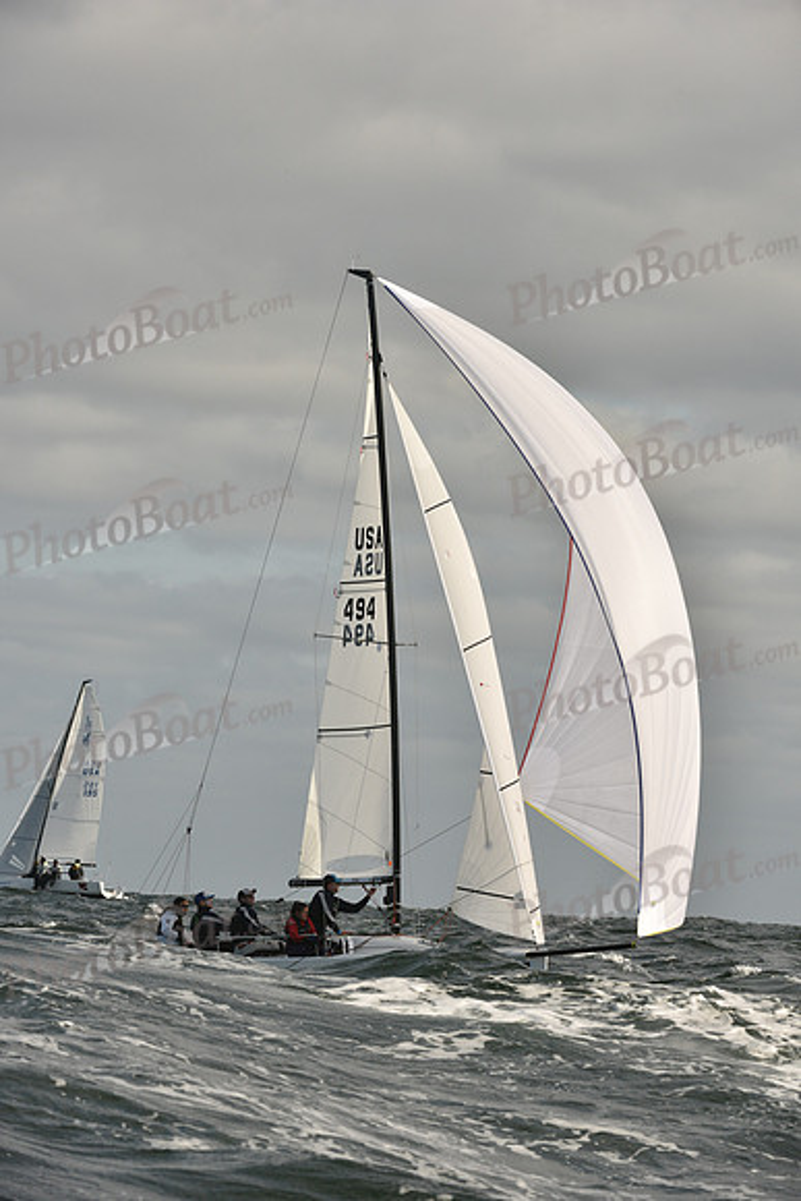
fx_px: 6670
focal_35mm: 200
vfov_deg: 10.3
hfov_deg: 6.9
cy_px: 600
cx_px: 400
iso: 320
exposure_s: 1/1000
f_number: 10
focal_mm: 200
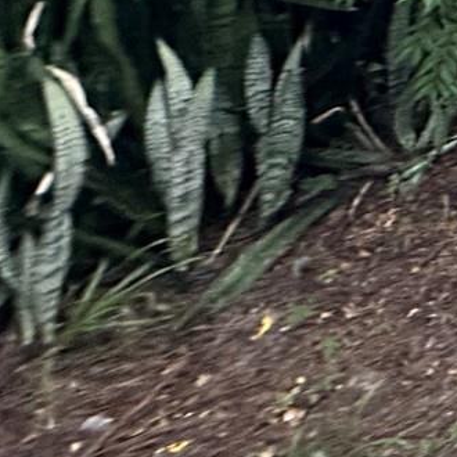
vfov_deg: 22.0
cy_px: -285
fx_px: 896
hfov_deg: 17.4
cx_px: 972
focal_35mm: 60
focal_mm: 2.22
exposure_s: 1/99
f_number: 2.2
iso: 125
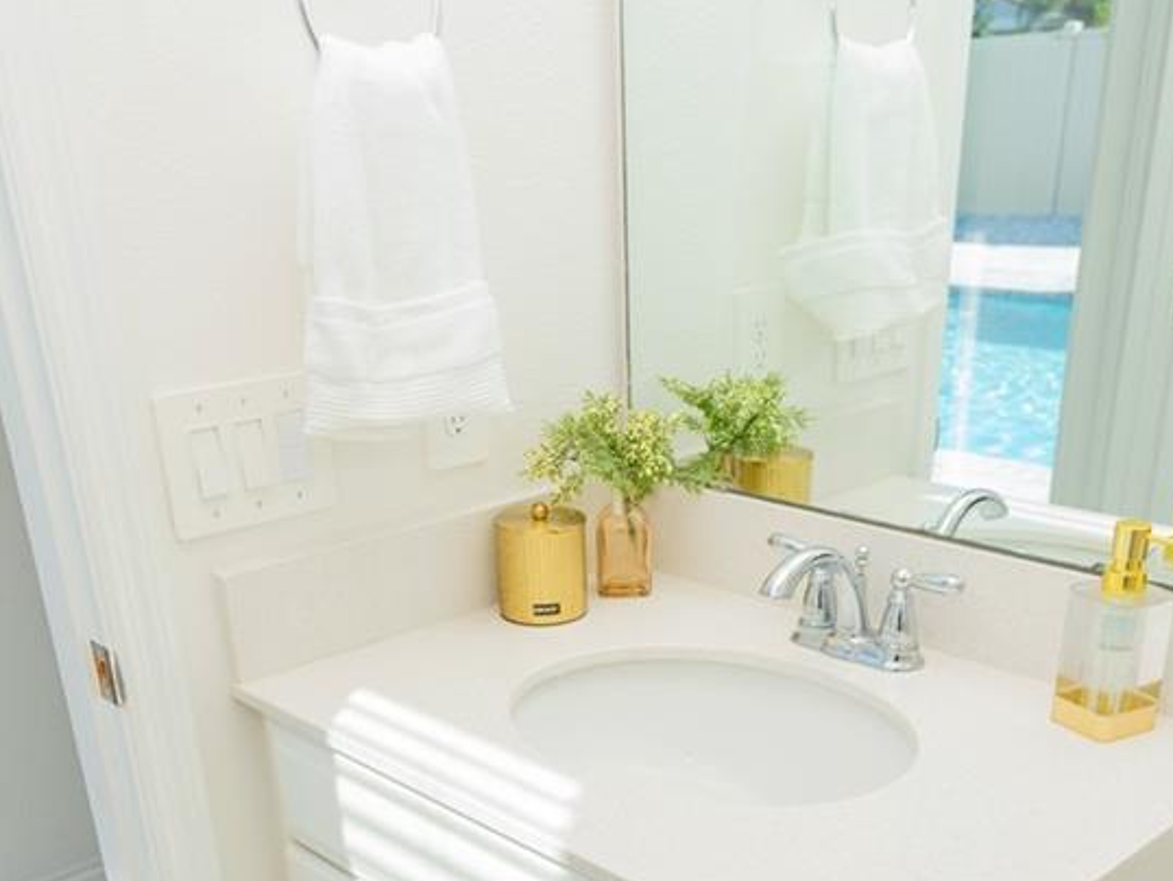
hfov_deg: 46.7
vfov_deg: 33.6
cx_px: 628
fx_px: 1356
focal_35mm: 40
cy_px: 829
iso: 100
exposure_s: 1/400
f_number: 3.2
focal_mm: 14
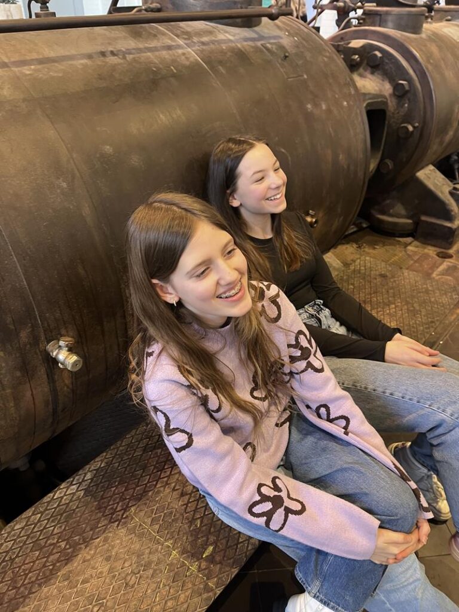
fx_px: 460
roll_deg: +3.1
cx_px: 230
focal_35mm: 26
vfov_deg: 67.3
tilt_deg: -33.1
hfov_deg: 53.1
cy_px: 306
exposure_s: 1/50
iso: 160
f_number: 1.6
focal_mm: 5.1
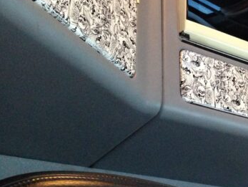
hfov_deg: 24.4
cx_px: 251
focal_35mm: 76
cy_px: 55
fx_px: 545
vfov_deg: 19.3
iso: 400
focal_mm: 4.13
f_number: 2.4
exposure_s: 1/20
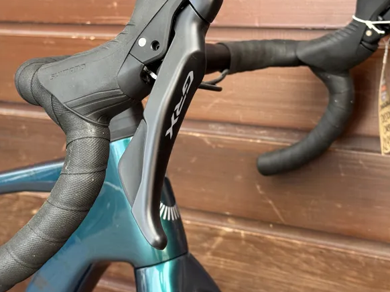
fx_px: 743
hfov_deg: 29.4
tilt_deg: -9.7
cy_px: 116
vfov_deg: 22.2
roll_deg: +0.6
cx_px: 211
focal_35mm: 66
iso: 80
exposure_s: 1/121
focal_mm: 6.76
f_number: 1.78
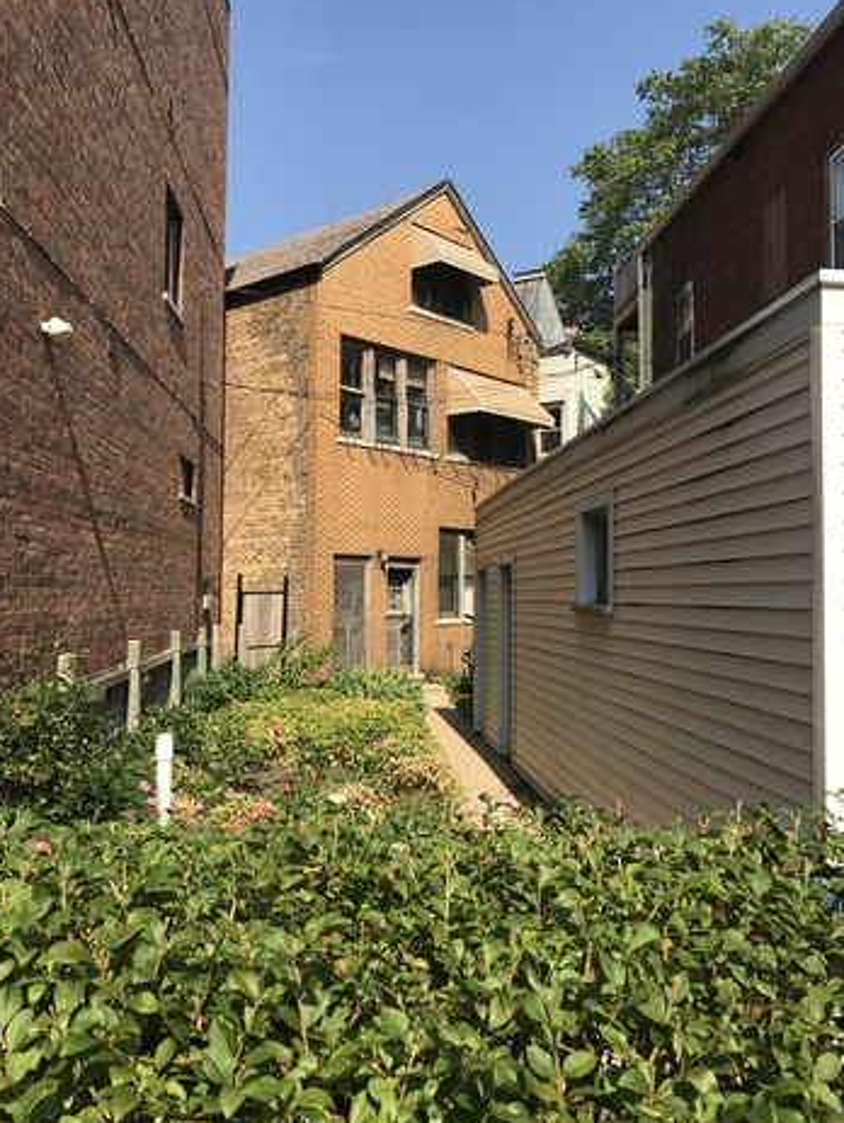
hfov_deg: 48.3
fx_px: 941
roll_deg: -0.2
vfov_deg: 61.6
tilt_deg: +2.6
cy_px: 553
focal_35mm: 29
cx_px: 410
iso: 20
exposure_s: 1/1773
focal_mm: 3.99
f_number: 1.8
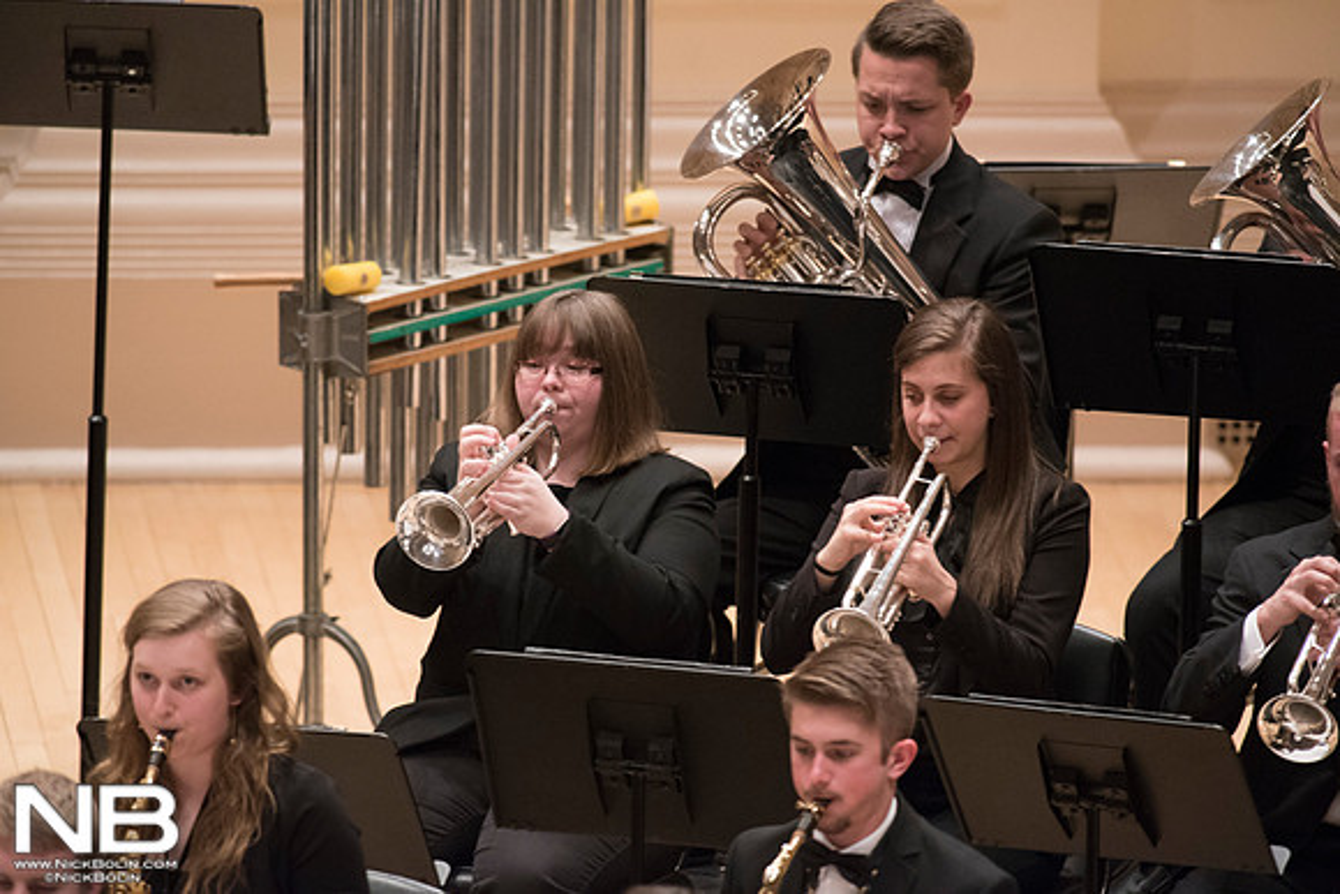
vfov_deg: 2.3
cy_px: 447
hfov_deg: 3.4
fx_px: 22338
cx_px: 670
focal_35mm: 600
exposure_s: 1/125
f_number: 5.6
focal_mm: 600
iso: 6400
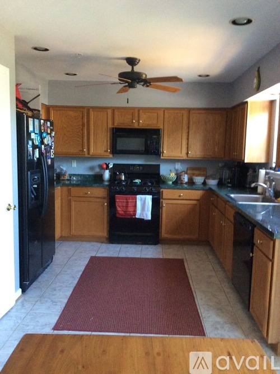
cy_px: 187
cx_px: 140
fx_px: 346
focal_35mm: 32
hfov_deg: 44.1
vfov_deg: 56.9
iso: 250
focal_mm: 3.3
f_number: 2.4
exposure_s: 1/24
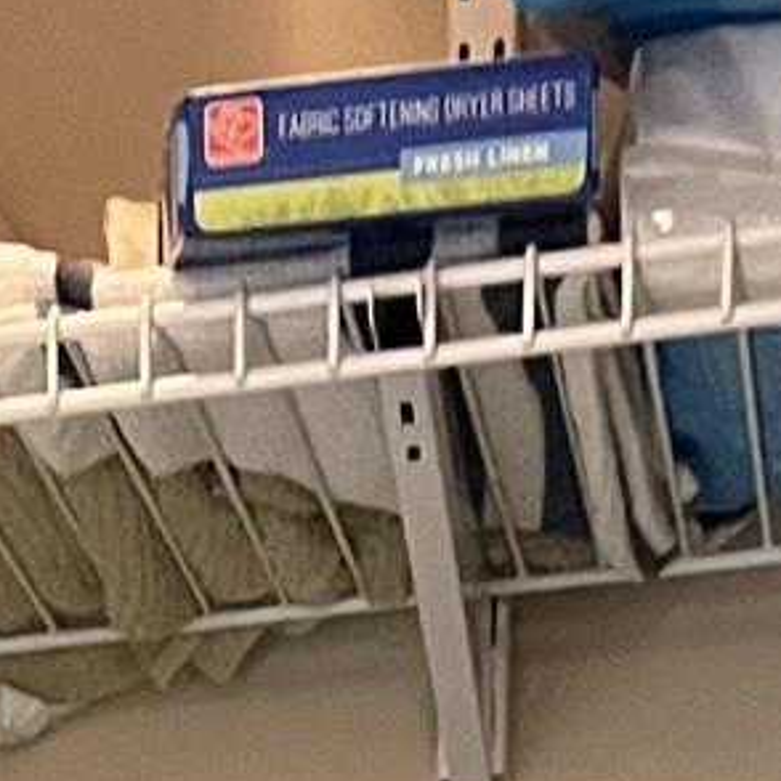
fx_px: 4595
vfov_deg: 7.4
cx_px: -539
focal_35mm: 180
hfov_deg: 9.3
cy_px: 2983
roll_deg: +0.9
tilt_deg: -10.3
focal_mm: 5.7
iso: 400
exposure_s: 1/40
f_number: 1.5
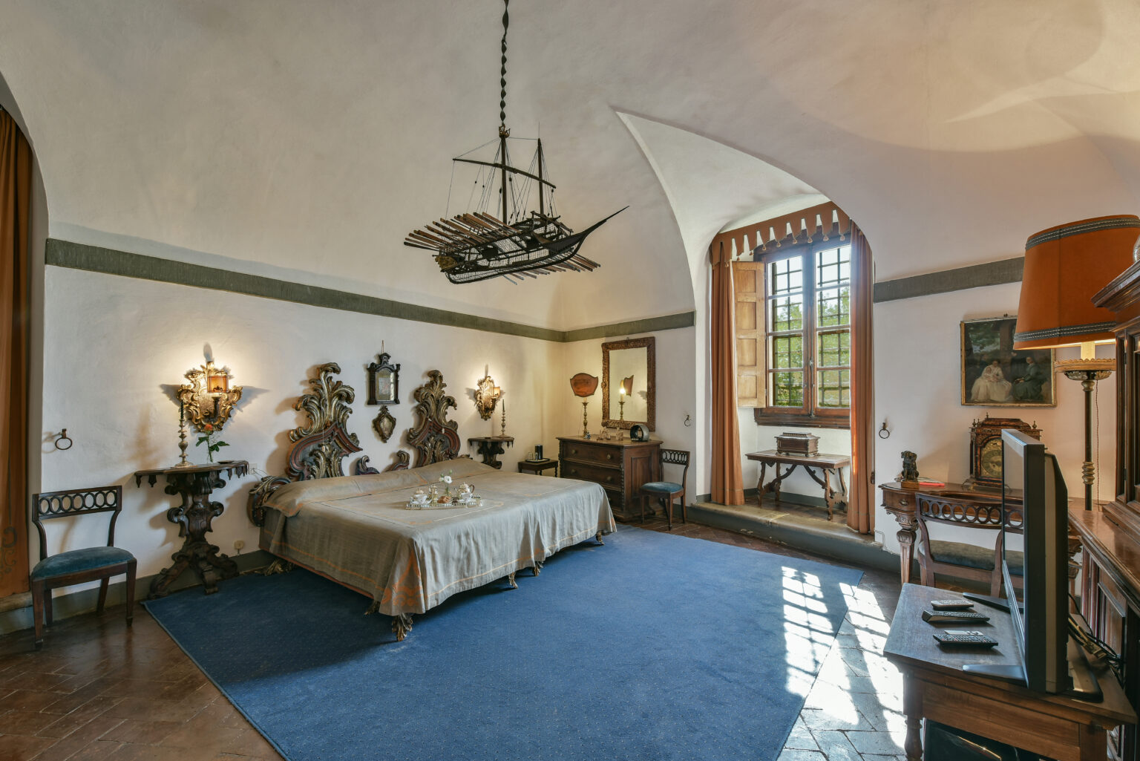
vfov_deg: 73.8
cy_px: 380
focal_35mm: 16
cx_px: 570
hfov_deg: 96.7
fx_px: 507
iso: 100
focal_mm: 16
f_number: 8
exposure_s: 1/2.5
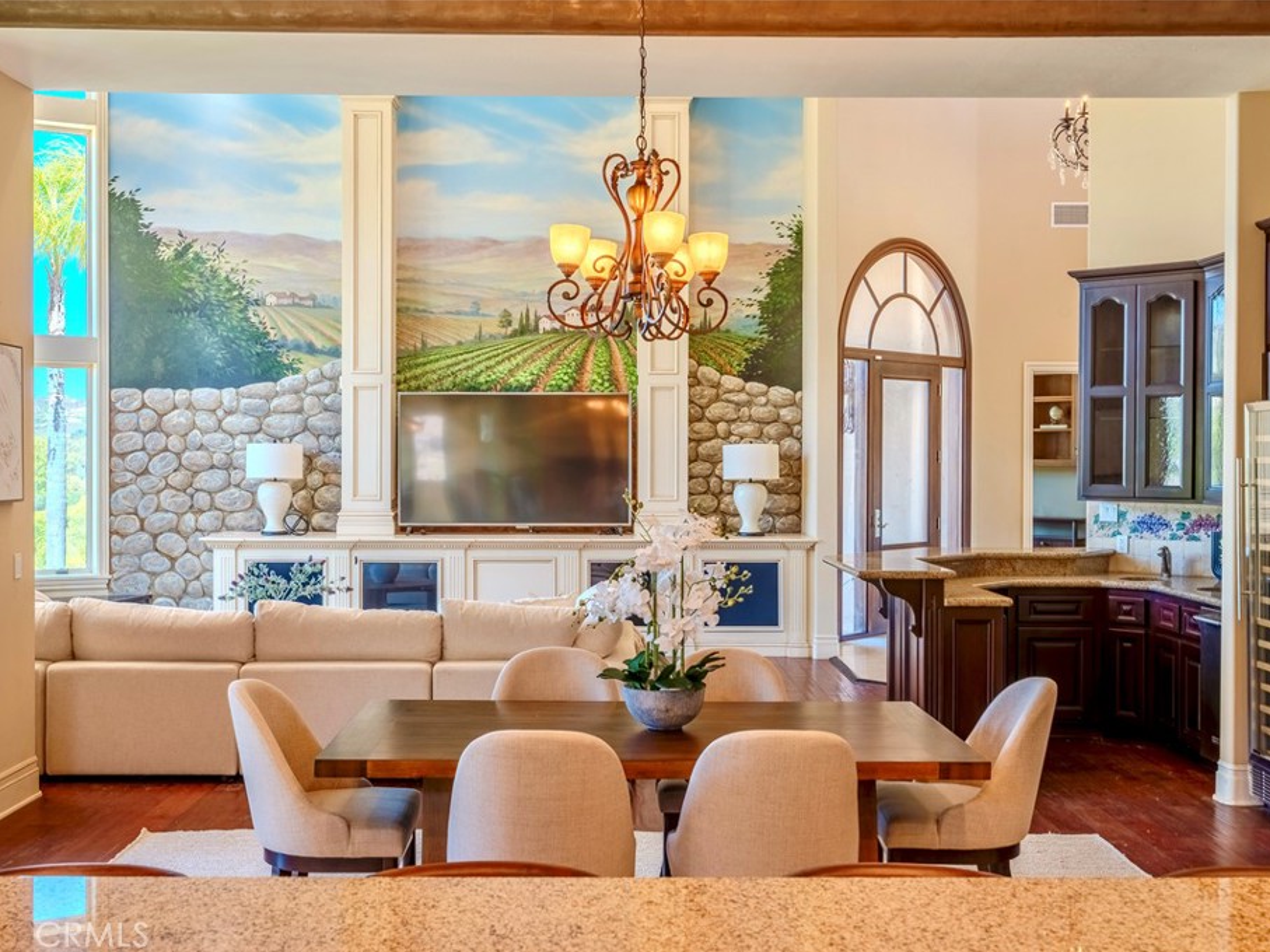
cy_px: 477
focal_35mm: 38
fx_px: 1394
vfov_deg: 37.7
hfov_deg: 49.0
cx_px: 616
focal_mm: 35
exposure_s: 1/200
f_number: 8
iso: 800
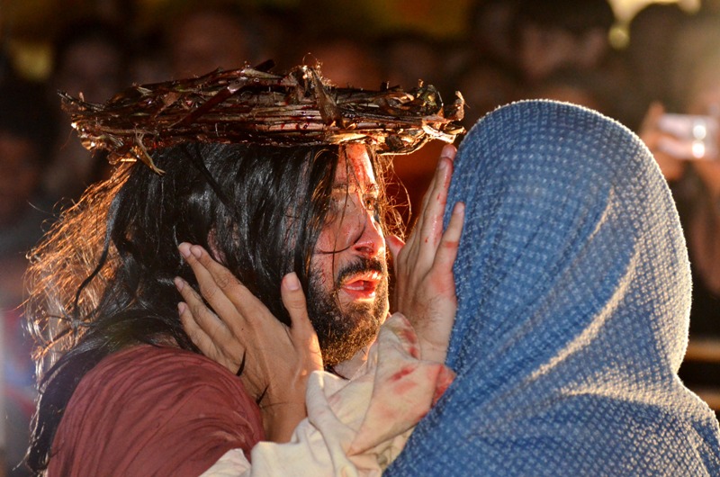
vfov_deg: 6.8
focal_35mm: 202
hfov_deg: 10.2
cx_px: 360
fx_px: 4042
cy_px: 238
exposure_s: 1/60
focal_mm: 135
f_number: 4.8
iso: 3200
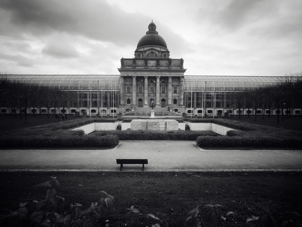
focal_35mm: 28
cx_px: 151
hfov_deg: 63.4
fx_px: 244
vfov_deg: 49.7
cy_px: 114
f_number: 1.8
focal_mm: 3.99
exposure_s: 1/870
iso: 20
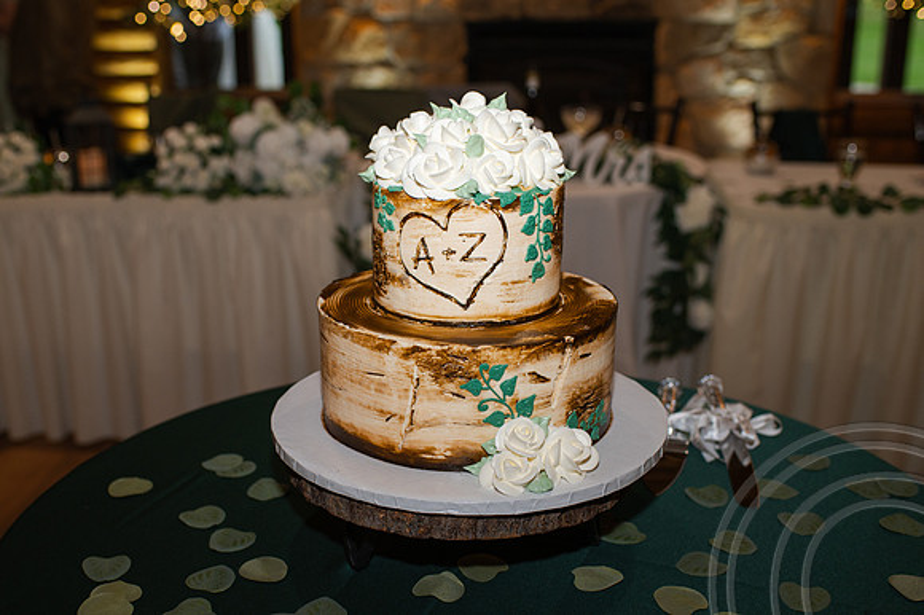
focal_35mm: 43
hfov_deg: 45.7
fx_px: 1093
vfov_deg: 31.3
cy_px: 373
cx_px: 405
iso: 560
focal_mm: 35
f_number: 3.2
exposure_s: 1/160
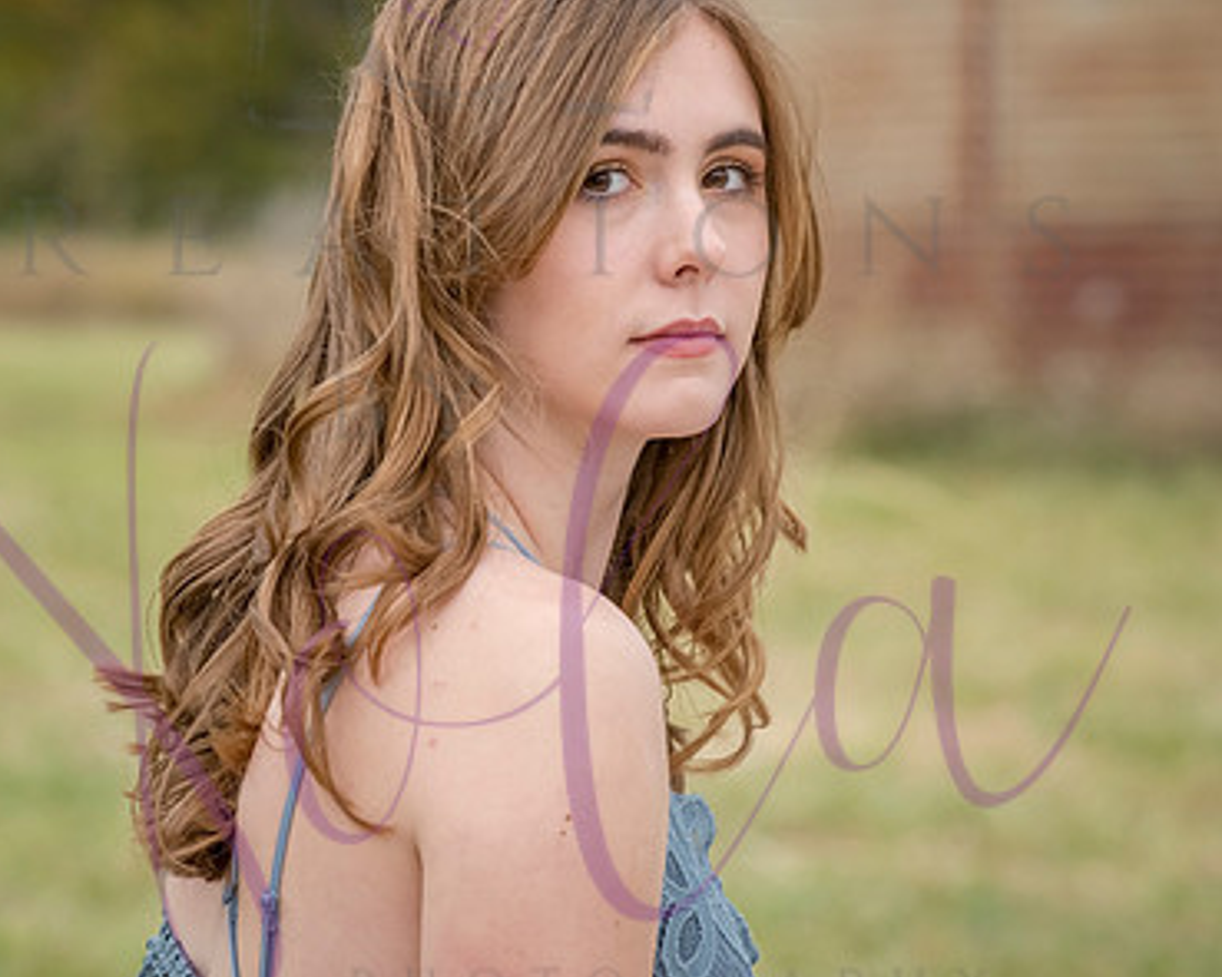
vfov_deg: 7.2
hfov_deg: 9.0
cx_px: 467
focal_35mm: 214
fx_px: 7738
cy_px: 399
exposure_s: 1/320
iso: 800
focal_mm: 145
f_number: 8
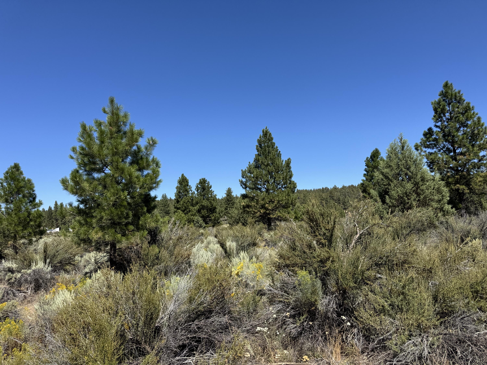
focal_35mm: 24
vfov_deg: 56.8
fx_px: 338
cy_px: 182
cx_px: 244
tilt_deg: +9.6
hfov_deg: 71.6
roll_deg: +3.6
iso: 80
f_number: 1.78
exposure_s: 1/3802
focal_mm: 6.76
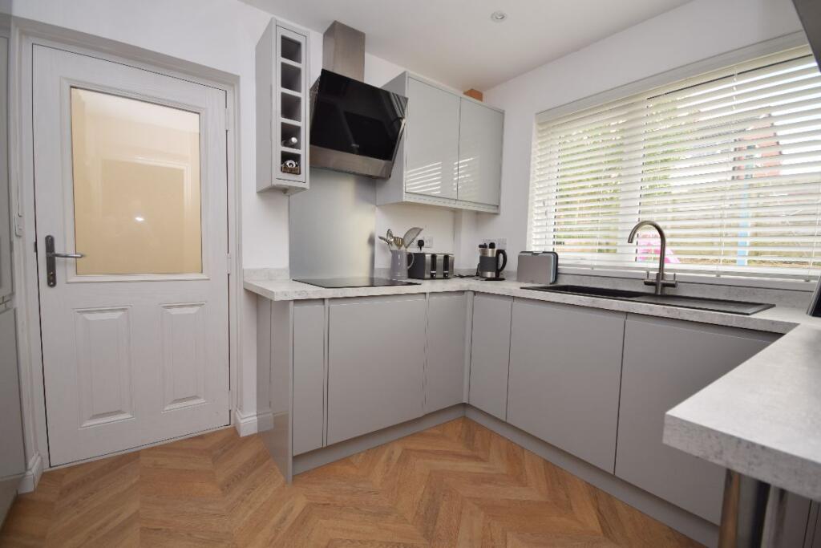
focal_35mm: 15
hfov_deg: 100.4
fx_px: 342
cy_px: 274
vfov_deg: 77.3
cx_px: 410
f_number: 4
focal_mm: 10
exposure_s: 1/60
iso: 100
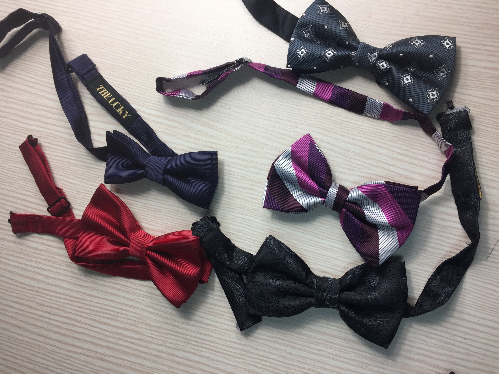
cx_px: 250
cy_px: 187
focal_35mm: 29
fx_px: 418
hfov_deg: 61.7
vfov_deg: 48.2
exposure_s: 1/100
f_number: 2.2
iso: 50
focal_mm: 4.15
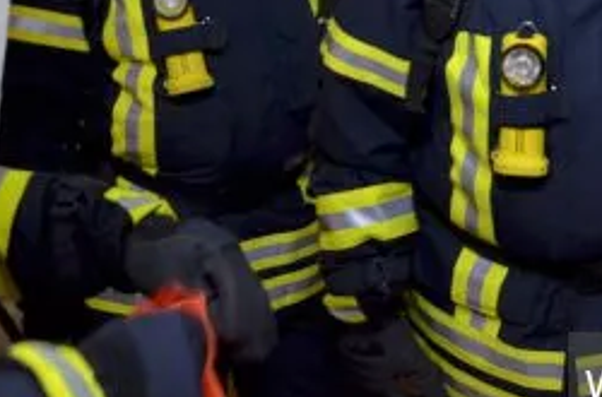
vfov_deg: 11.4
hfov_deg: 17.5
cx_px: 366
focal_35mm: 117
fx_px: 1950
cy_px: -82
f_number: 4.2
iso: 1600
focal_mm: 30
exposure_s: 1/25
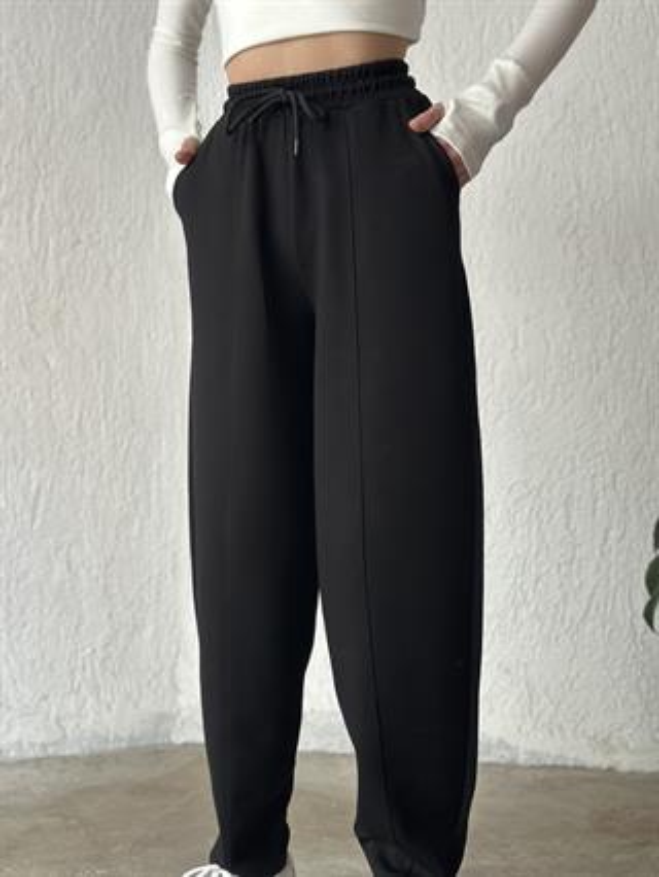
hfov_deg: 30.3
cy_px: 438
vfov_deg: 39.6
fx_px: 1217
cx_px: 330
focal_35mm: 48
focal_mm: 6.86
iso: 250
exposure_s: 1/60
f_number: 1.78
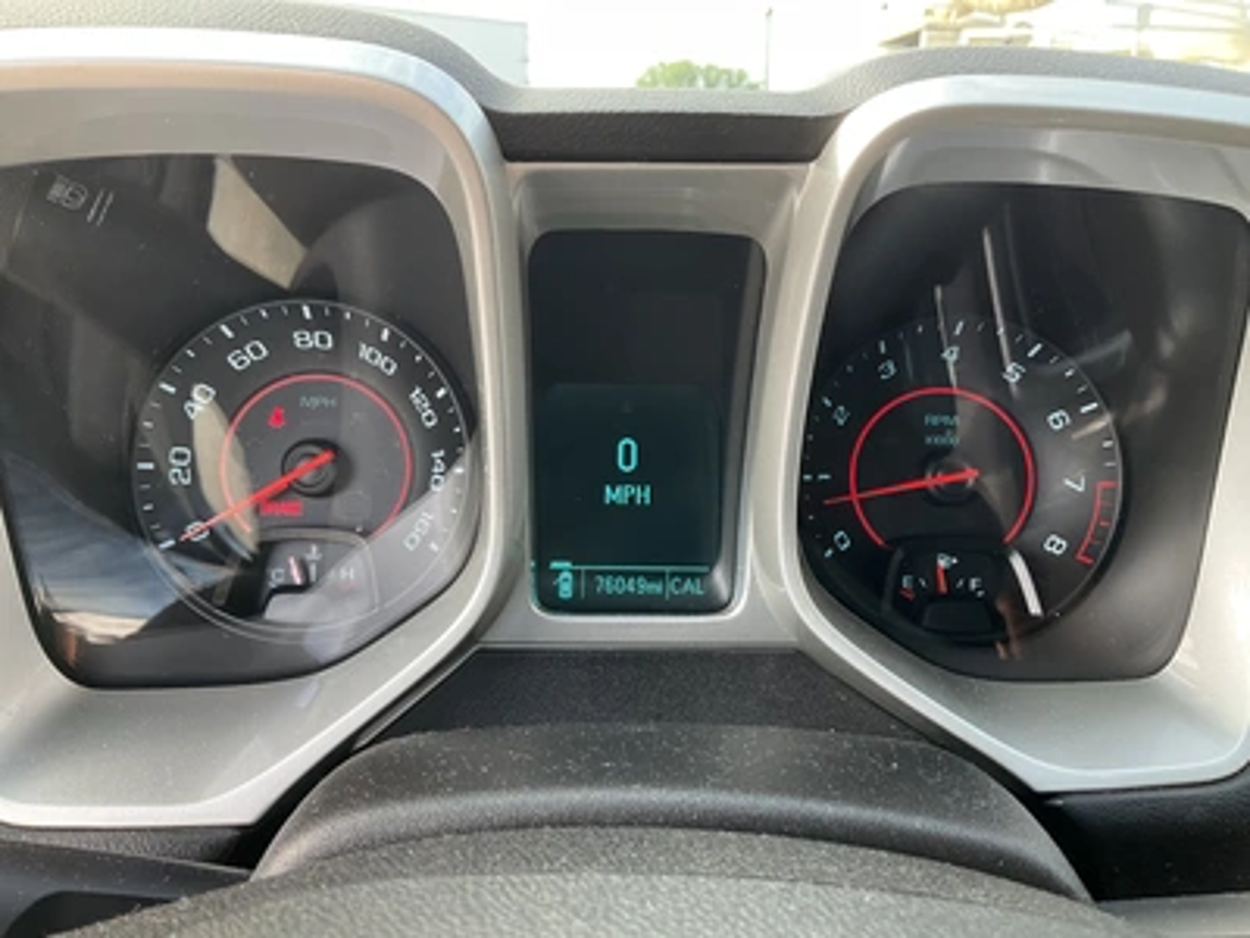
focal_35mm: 29
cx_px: 625
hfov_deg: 61.7
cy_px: 469
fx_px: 1047
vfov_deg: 48.2
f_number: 1.8
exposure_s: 1/122
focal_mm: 3
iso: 50
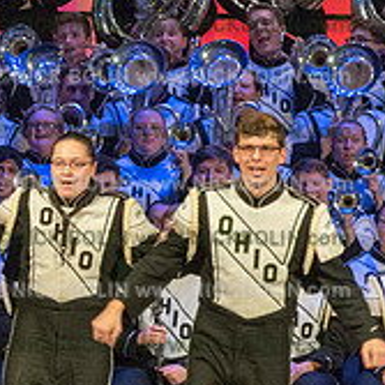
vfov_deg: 2.8
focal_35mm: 618
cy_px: 290
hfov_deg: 2.8
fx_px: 7776
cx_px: -189
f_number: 5.6
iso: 8000
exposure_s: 1/400
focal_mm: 210
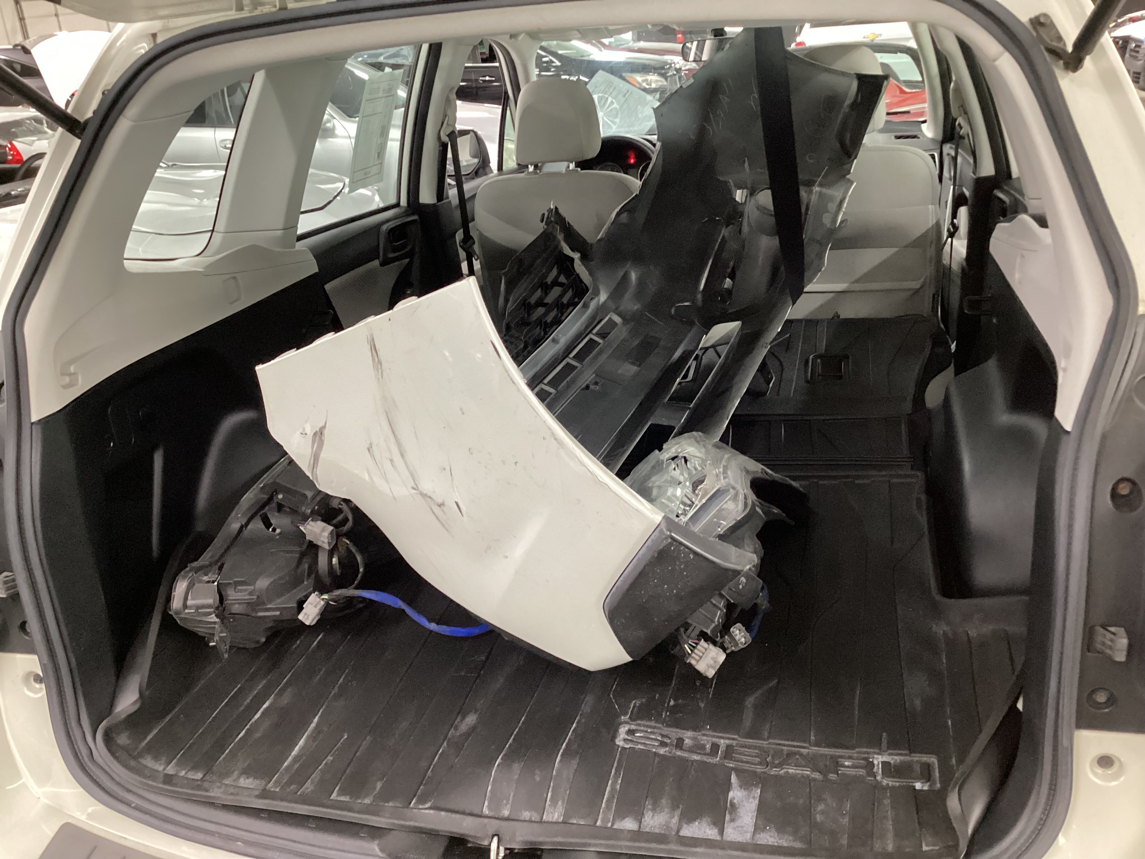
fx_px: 1025
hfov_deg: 58.4
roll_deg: +4.3
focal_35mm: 31
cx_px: 572
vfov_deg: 45.4
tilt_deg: -23.9
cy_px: 430
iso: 400
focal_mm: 3.3
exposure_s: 1/30
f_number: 2.4
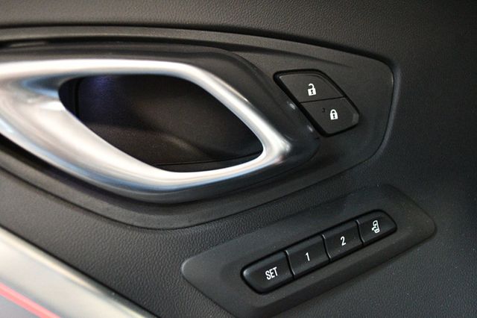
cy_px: 159
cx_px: 238
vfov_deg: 34.2
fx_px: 516
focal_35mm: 39
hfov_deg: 49.6
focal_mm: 26
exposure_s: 1/60
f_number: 4.2
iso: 9000
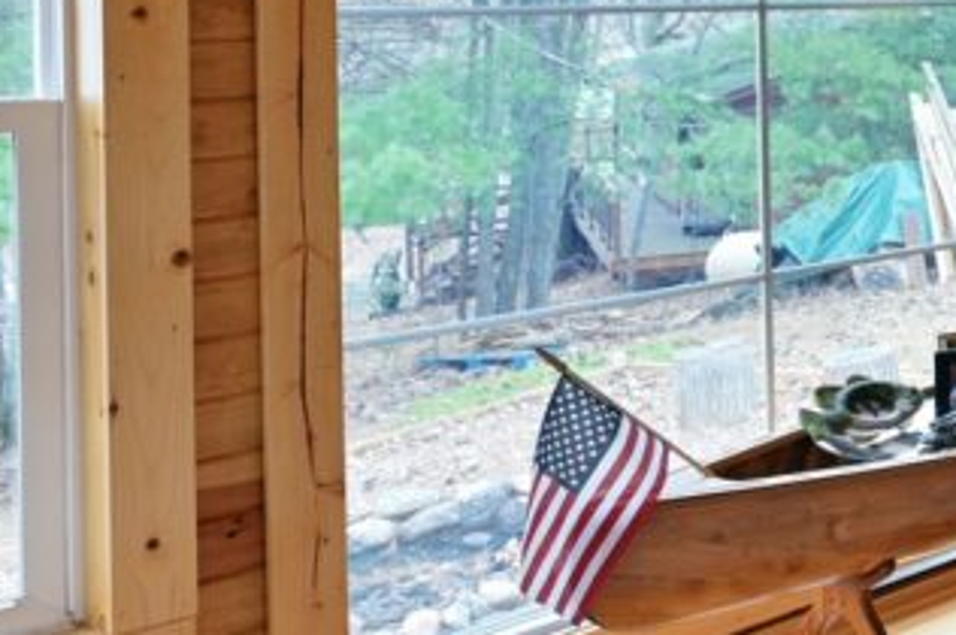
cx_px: 1649
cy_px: 3
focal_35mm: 59
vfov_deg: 22.1
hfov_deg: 22.6
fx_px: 1562
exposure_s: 1/6
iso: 100
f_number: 5.6
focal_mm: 15.5
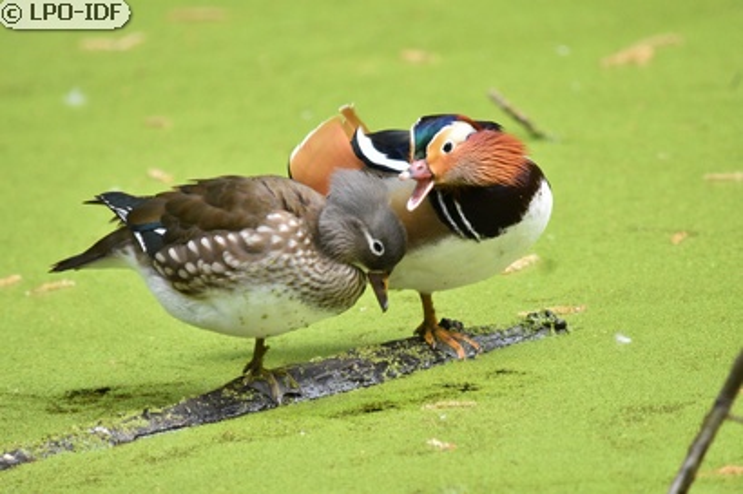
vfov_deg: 1.5
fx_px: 18567
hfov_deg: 2.3
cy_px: 247
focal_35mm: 900
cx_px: 372
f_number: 5.6
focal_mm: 600
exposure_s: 1/1000
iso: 2000
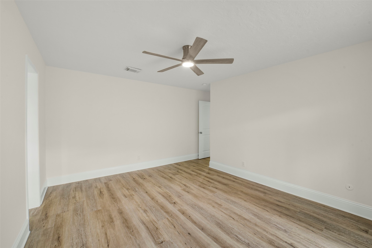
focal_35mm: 14
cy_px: 124
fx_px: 145
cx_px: 186
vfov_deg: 81.2
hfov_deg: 104.2
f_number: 11
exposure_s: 1/10
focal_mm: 14
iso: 500
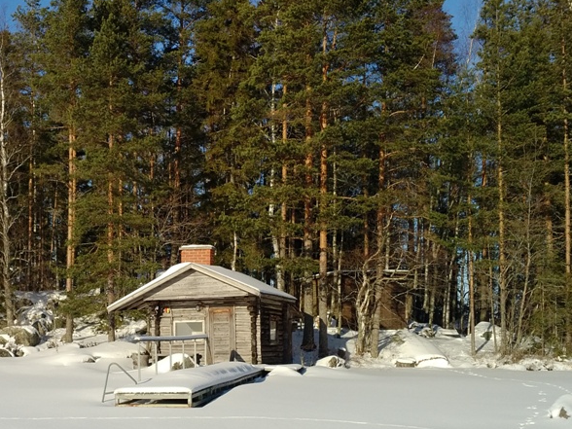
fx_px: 777
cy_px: 284
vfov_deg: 30.7
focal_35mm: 47
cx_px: 138
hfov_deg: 39.3
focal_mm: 4.75
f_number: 2.2
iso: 50
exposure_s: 1/1451
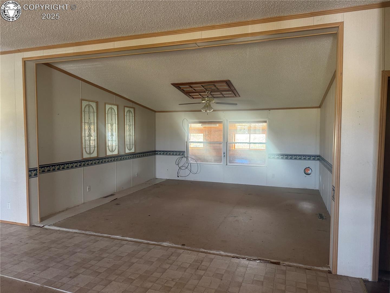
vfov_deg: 56.8
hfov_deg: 71.6
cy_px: 146
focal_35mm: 24
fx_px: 270
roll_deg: -0.1
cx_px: 195
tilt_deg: -2.6
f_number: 1.78
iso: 200
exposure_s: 1/71
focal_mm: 6.76
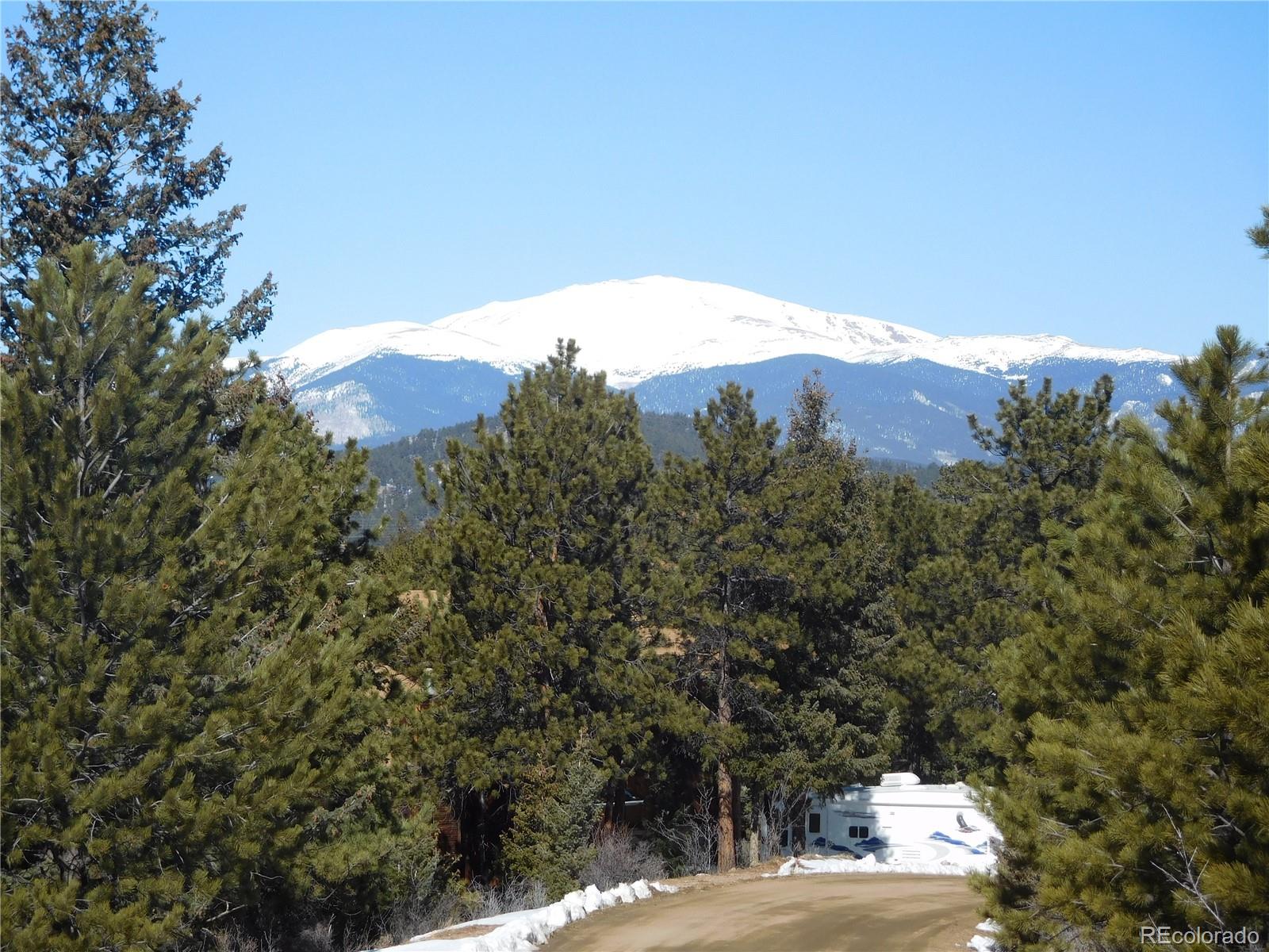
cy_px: 476
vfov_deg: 13.2
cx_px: 634
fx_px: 4106
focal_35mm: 112
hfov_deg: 17.6
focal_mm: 20
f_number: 4.9
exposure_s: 1/800
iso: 125
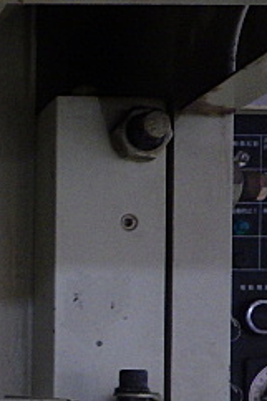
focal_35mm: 77
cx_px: -234
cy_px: 376
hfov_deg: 15.0
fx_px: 858
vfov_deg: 25.4
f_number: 3.5
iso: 200
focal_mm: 5
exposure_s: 1/45
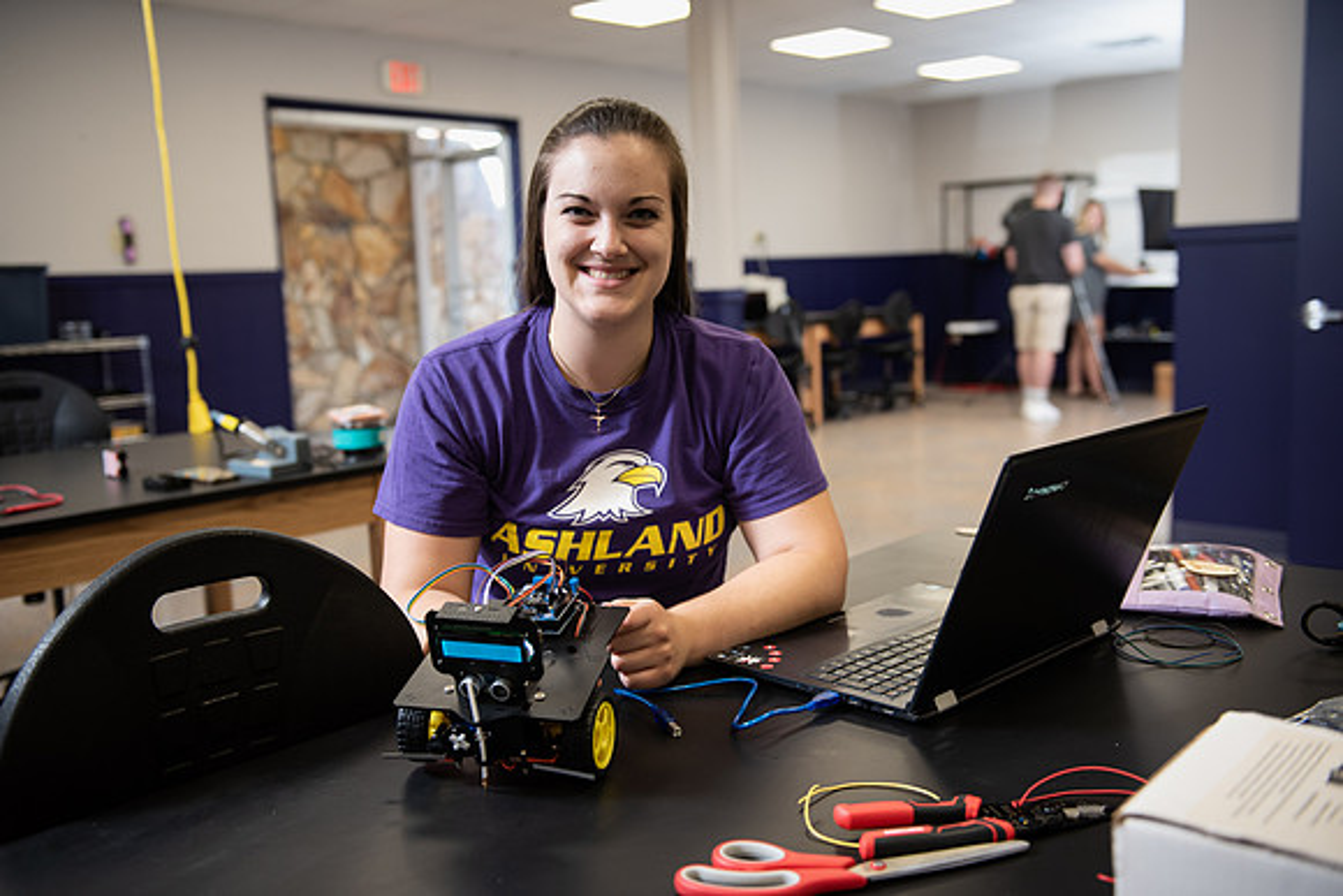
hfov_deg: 54.4
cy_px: 448
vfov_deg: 37.9
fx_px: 1306
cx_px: 672
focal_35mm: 35
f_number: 3.5
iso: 640
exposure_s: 1/200
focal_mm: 35
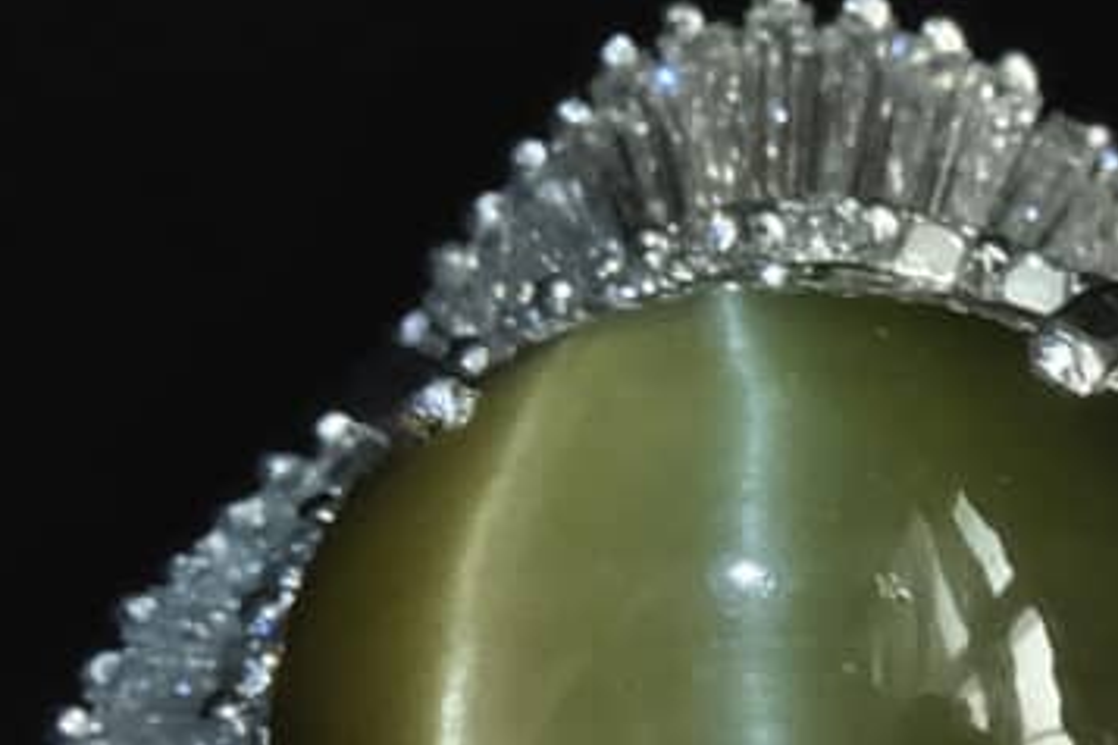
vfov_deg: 15.9
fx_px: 2608
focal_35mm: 84
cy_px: 798
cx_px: 867
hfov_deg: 23.9
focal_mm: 16.6
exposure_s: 1/15
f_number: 8
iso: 1600
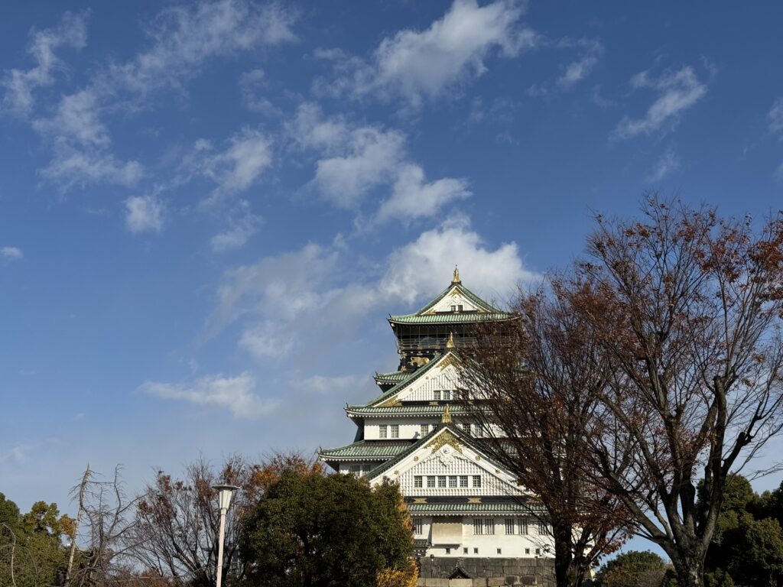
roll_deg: -0.7
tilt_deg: +19.0
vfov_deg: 30.3
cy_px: 294
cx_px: 392
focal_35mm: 48
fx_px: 1086
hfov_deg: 39.7
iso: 64
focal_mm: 6.76
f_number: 1.78
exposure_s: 1/5848
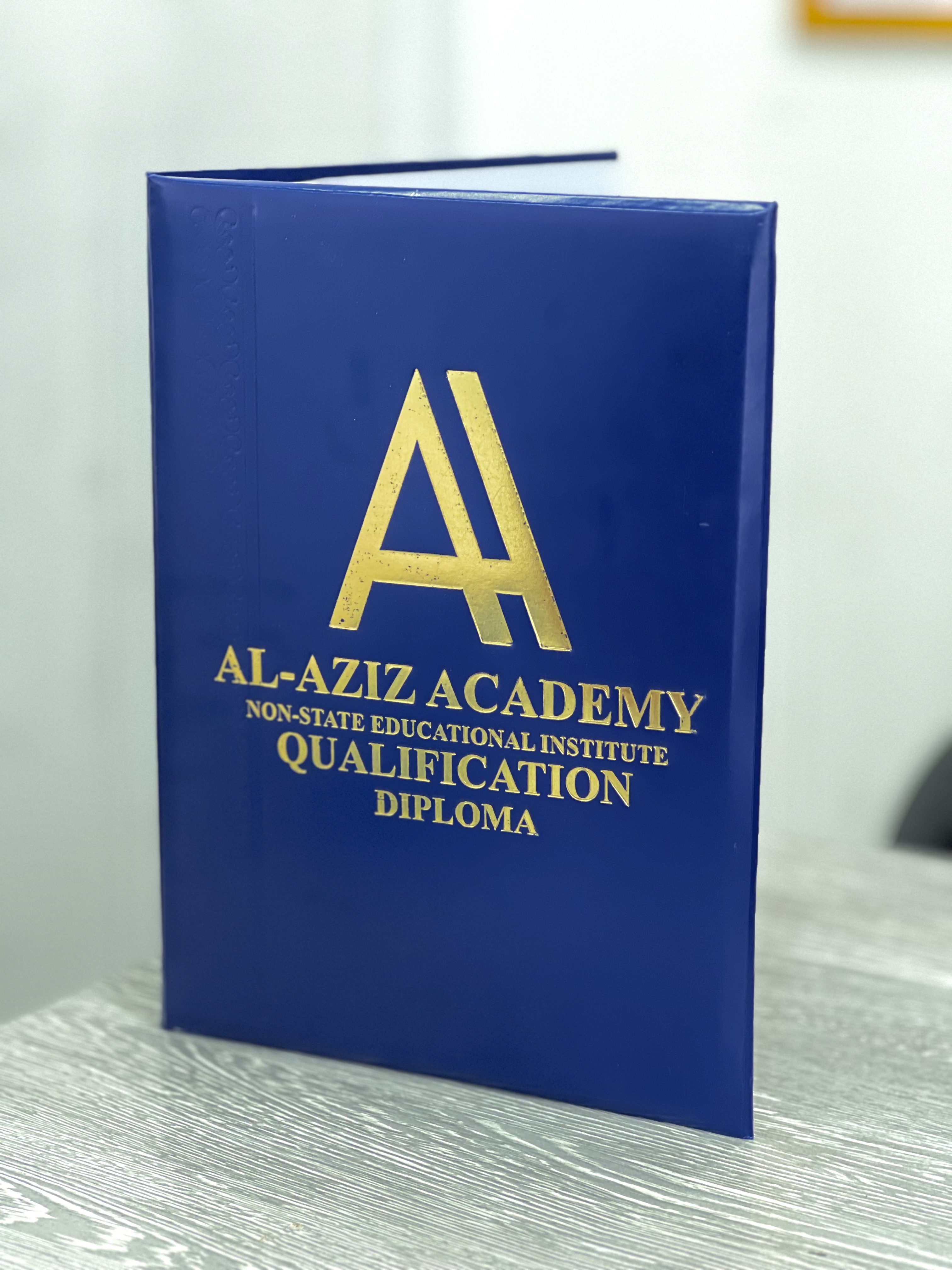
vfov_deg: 25.3
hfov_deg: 19.1
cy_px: 635
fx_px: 2824
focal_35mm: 77
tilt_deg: -11.3
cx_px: 476
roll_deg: -0.7
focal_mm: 9
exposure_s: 1/25
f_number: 2.8
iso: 320
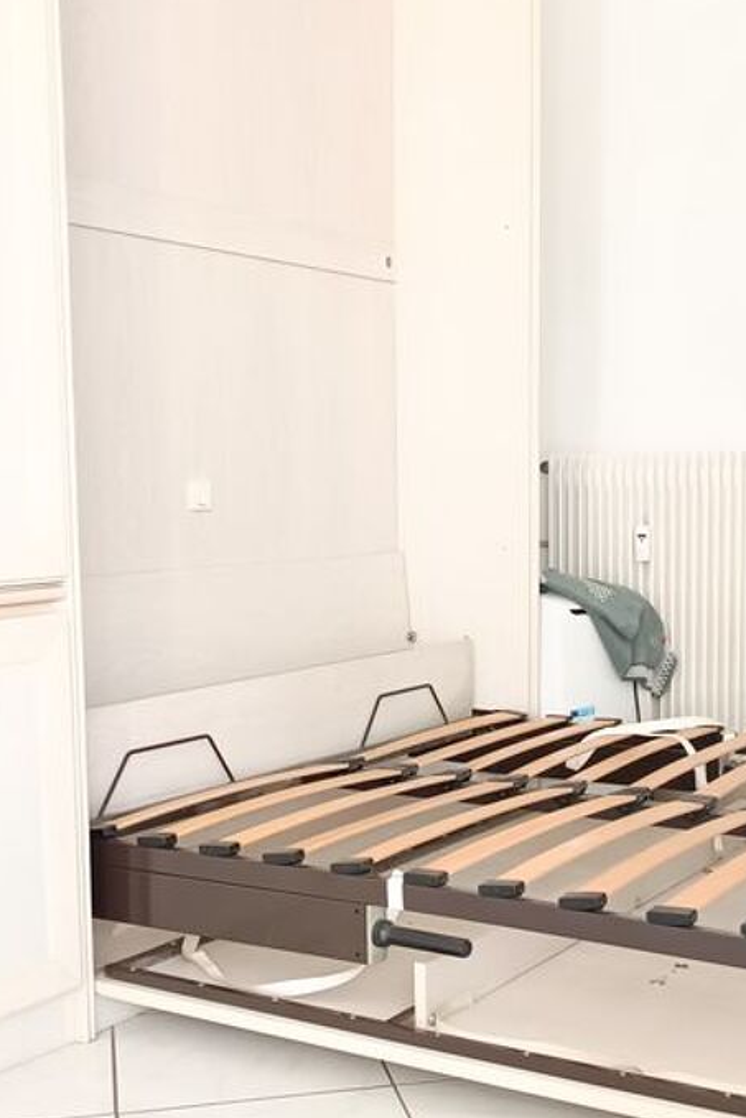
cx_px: 476
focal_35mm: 49
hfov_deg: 27.4
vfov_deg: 40.2
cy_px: 653
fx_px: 1522
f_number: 1.7
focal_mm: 5.31
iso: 1206
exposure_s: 1/33.3
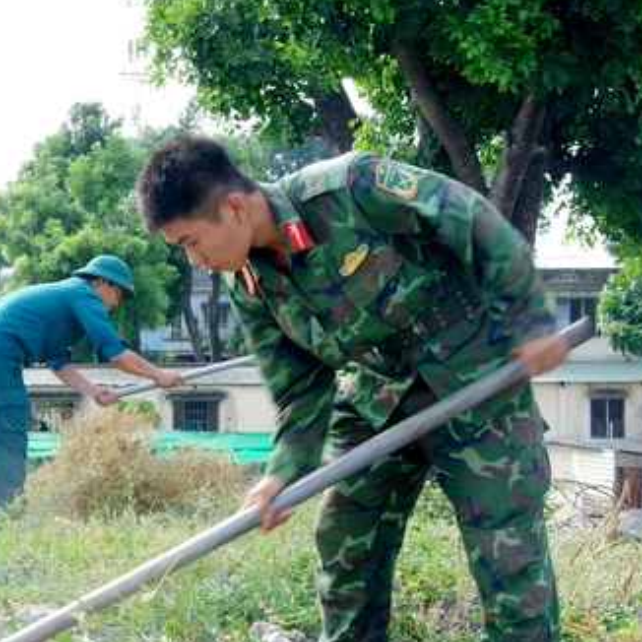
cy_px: 359
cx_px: 133
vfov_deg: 23.0
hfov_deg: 22.8
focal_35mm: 75
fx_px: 1574
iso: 800
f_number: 14
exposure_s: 1/125
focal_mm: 24
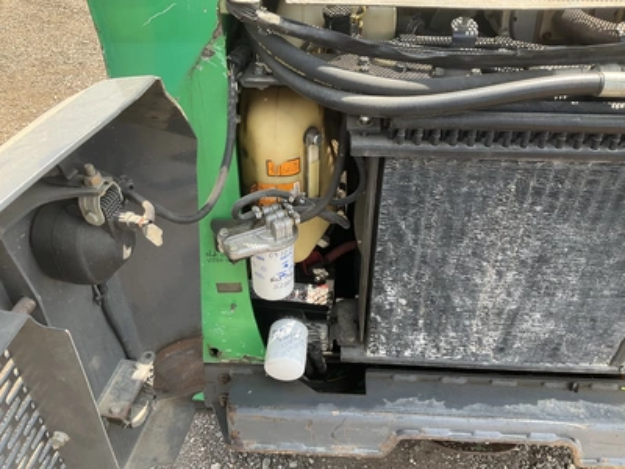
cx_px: 312
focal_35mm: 29
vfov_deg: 48.2
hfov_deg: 61.7
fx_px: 524
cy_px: 234
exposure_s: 1/201
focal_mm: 3
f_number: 1.8
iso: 20
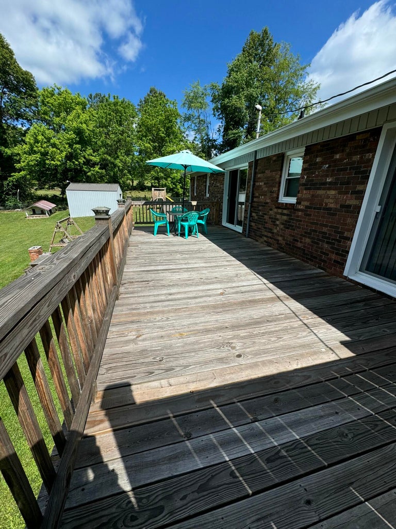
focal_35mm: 14
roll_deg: -1.5
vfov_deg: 102.1
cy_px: 264
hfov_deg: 85.7
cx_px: 198
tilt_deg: -18.5
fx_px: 214
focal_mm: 2.22
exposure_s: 1/1880
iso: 50
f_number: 2.2
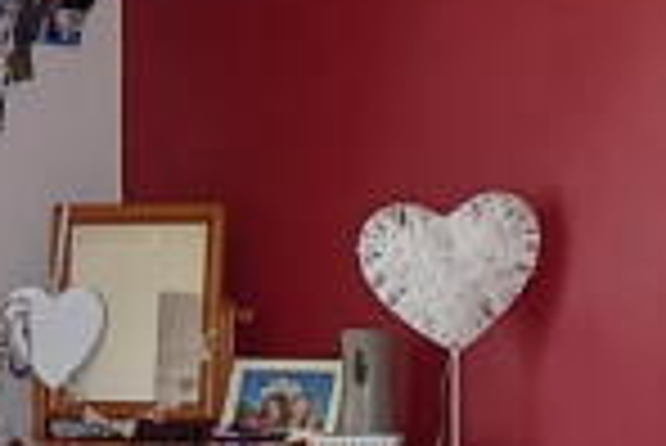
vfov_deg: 10.6
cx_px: -83
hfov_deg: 16.1
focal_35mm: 123
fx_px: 2278
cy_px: 773
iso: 200
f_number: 3.3
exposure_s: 1/30
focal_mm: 5.3
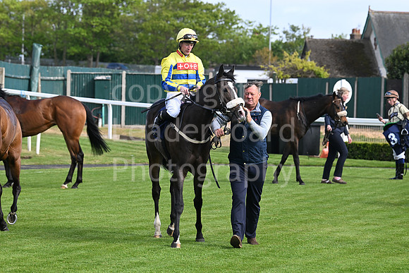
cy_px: 136
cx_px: 204
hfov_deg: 13.2
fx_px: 1761
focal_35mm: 155
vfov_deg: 8.9
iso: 400
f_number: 6.3
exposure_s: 1/640
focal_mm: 155
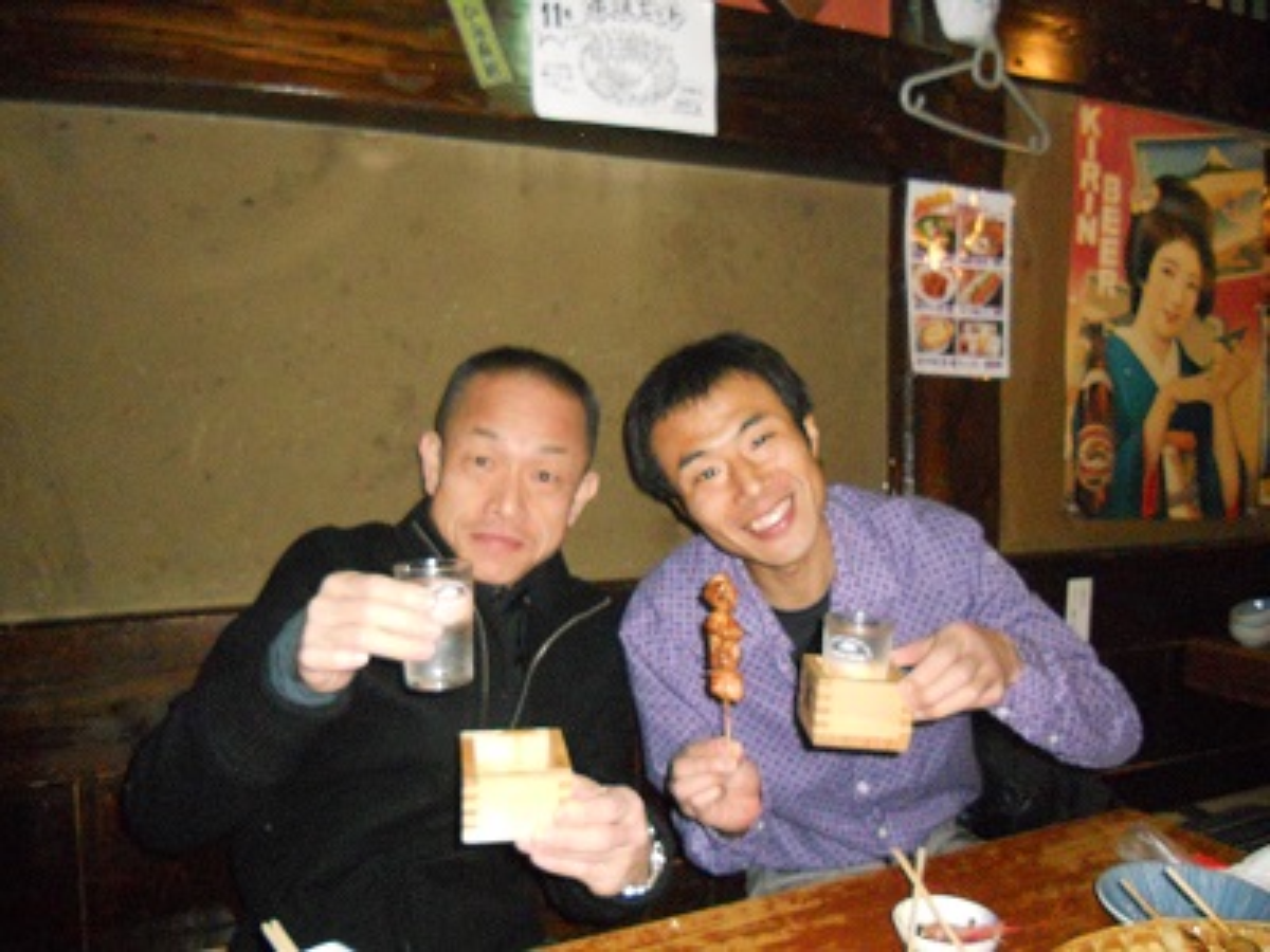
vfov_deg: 51.4
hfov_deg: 65.3
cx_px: 635
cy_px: 476
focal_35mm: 27
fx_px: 991
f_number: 8
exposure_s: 1/25
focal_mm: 4.9
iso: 1000
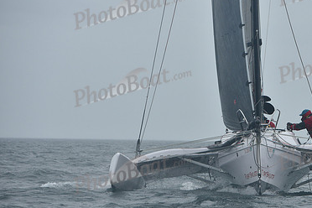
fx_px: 2704
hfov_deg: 6.6
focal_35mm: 312
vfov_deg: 4.4
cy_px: 117
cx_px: 236
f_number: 7.1
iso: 320
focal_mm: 200
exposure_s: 1/1000
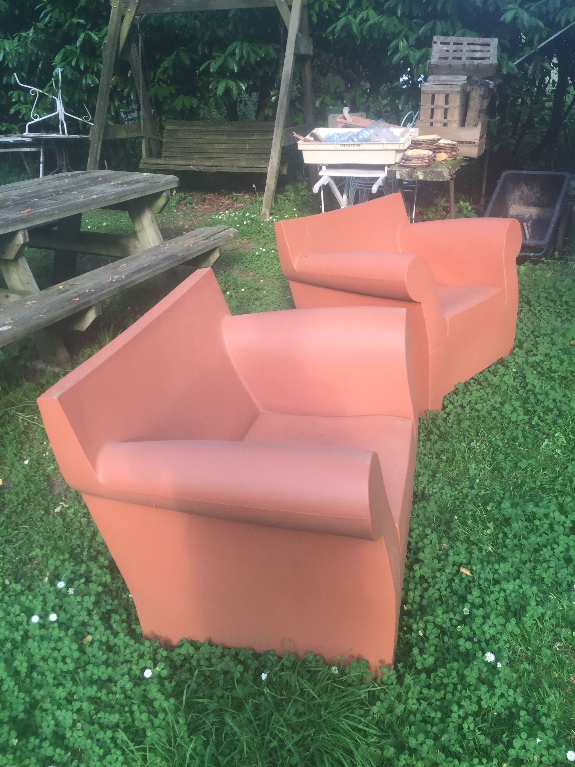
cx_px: 288
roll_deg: +2.7
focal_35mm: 29
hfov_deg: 48.2
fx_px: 642
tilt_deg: -25.8
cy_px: 384
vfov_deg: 61.7
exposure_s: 1/100
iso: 50
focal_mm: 4.15
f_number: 2.2
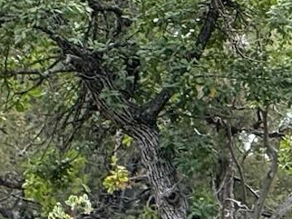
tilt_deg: +18.4
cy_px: 76
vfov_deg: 1.9
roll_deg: -0.6
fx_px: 6440
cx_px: 774
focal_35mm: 764
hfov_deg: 2.6
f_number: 2.8
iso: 64
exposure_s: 1/297
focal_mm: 15.66
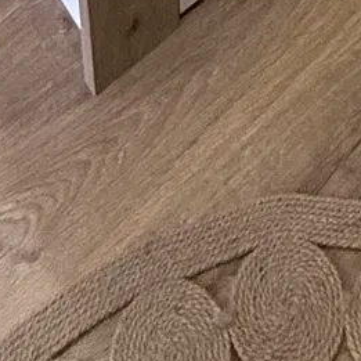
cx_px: 250
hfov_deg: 17.2
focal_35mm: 101
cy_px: -934
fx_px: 1192
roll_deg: +1.1
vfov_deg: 9.3
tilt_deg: -11.5
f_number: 2.2
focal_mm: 2.22
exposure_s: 1/99
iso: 250
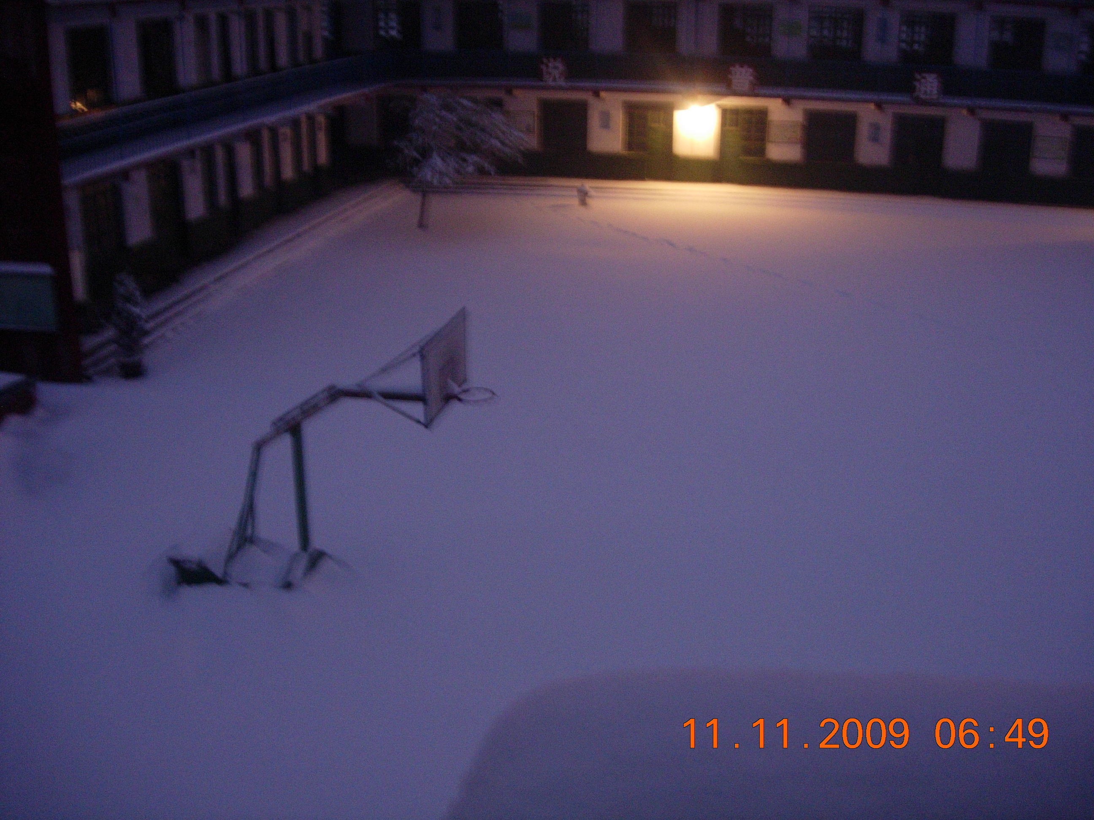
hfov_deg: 49.0
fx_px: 1201
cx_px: 547
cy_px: 410
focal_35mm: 38
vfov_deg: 37.7
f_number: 2.8
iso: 200
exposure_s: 1
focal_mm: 7.8
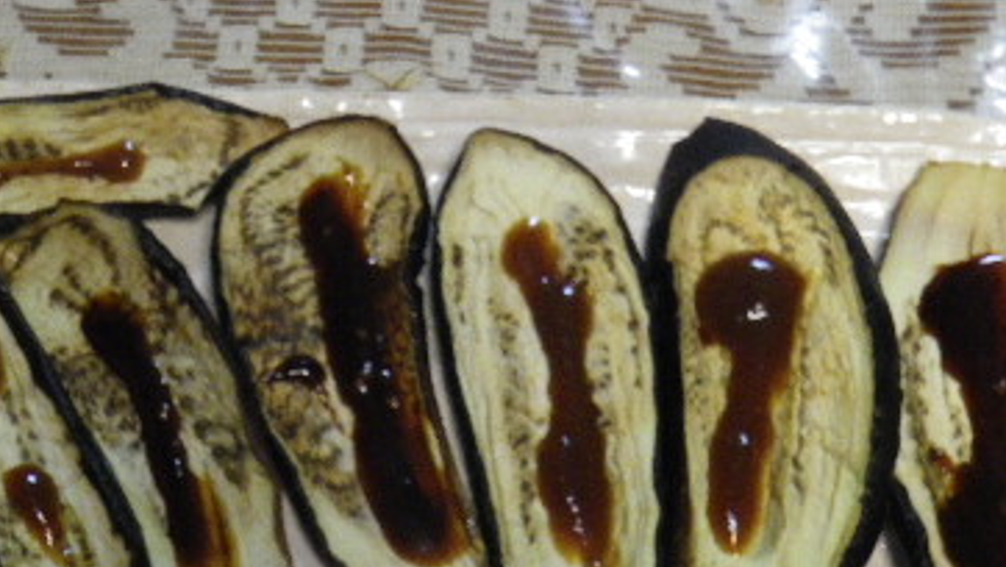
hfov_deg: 26.8
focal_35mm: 79
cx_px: 475
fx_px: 2108
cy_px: 395
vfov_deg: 15.3
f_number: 3.9
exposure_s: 1/50
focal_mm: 7.3
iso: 400
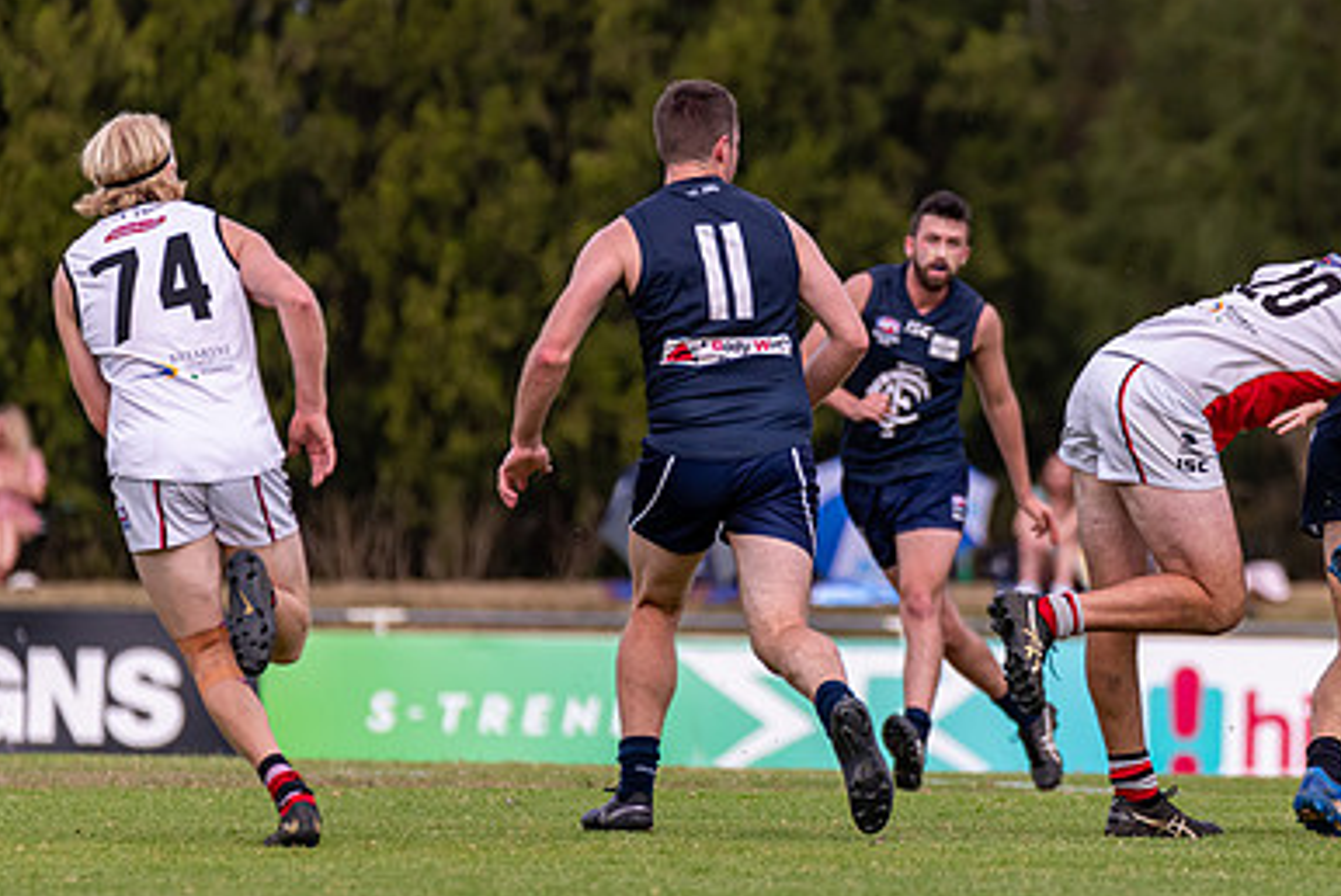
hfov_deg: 3.2
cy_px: 471
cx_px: 926
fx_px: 24006
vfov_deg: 2.1
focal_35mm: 644
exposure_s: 1/1600
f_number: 6.3
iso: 800
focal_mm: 420
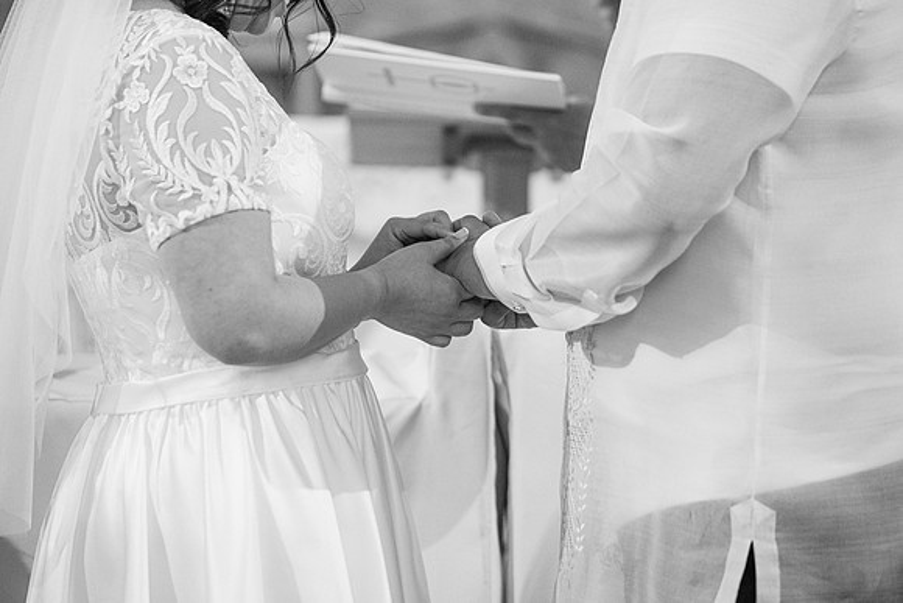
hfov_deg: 19.8
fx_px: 2584
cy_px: 302
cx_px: 452
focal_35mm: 103
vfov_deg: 13.3
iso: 2500
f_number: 2.8
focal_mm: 68.7
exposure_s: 1/125
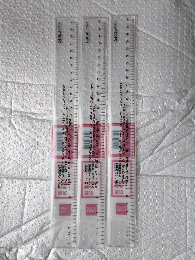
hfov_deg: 51.4
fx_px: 203
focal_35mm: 27
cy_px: 130
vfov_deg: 65.3
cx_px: 98
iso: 1000
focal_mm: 5.52
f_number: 1.95
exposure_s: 1/50
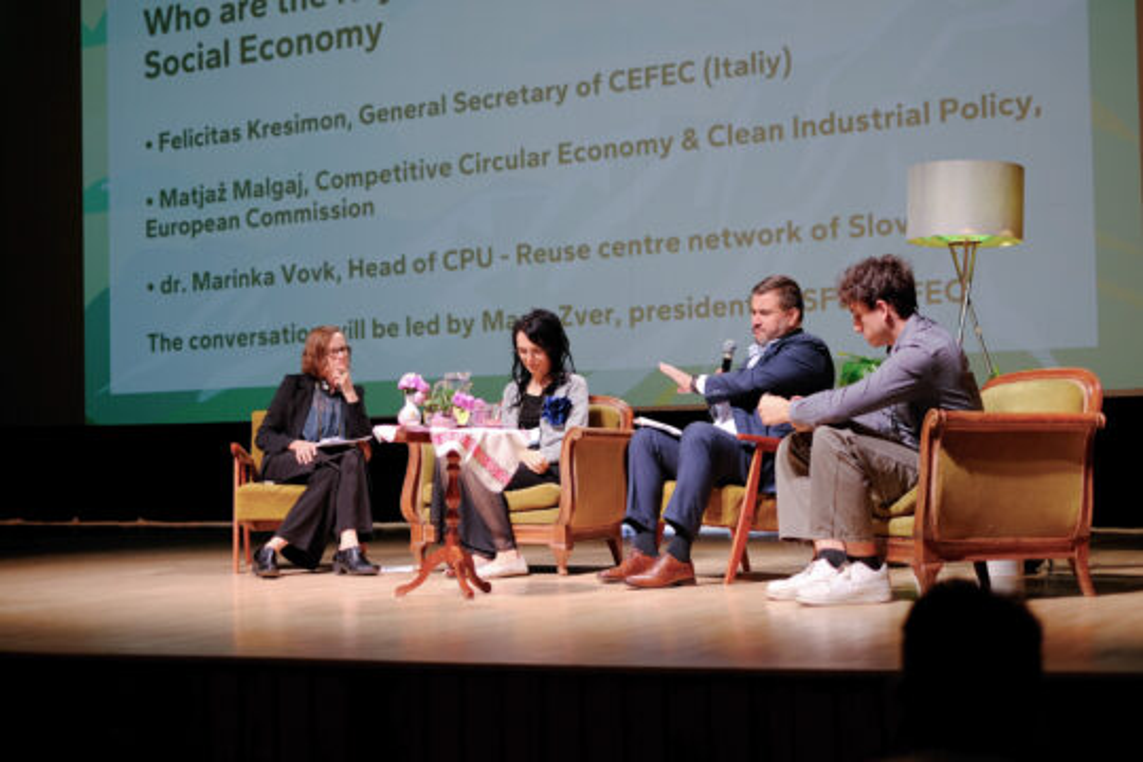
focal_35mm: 53
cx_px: 572
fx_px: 1683
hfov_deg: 37.5
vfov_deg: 25.5
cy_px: 381
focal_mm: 35
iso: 320
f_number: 1.6
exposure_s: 1/160
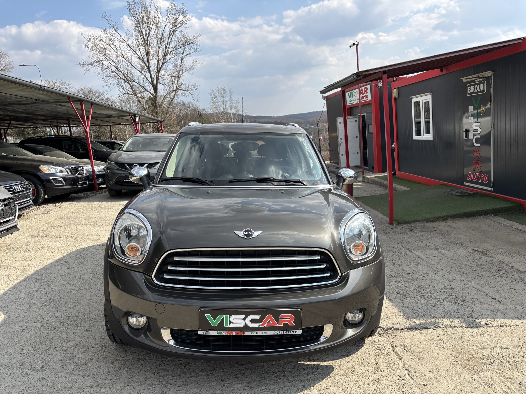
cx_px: 263
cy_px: 197
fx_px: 395
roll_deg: +5.8
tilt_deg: -9.5
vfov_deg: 53.1
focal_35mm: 26
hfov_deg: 67.3
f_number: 1.6
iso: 50
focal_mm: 5.96
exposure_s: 1/2288
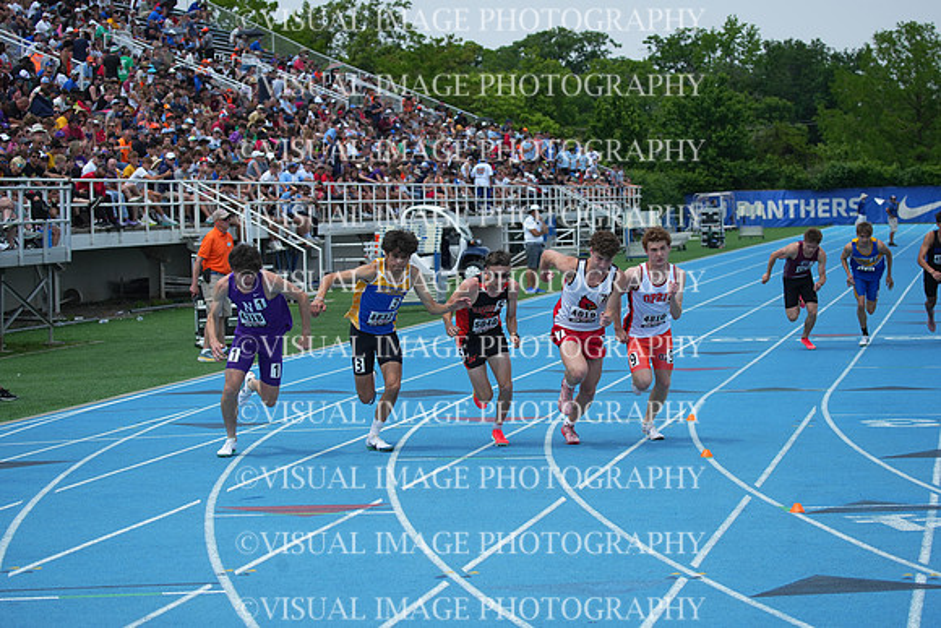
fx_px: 2745
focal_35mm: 105
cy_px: 314
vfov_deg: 13.0
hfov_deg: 19.5
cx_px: 470
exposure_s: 1/2000
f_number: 5.6
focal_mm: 105
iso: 400
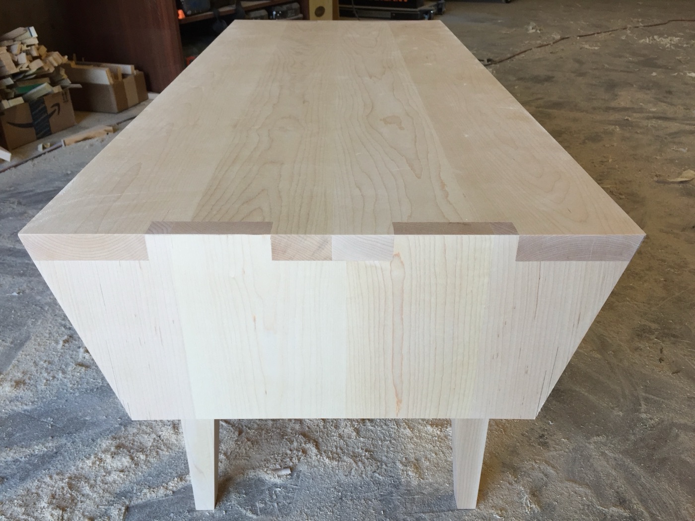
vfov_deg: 48.2
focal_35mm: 29
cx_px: 348
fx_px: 582
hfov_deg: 61.7
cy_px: 260
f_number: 2.2
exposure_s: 1/120
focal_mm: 4.15
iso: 50
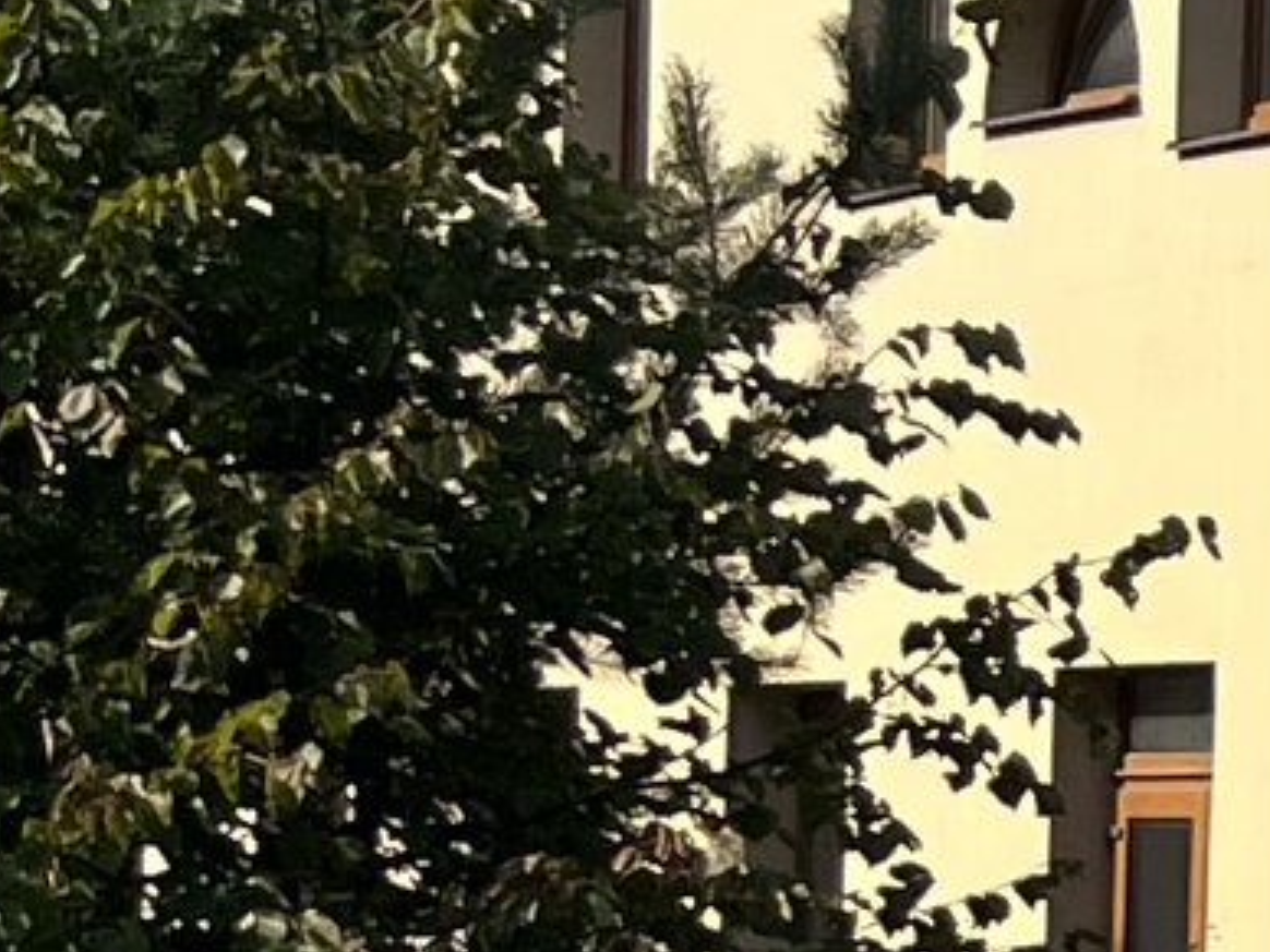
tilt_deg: -1.5
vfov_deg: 7.6
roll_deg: -1.3
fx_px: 7081
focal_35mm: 193
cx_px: 3987
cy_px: 1086
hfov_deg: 8.4
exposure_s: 1/2755
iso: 50
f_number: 1.6
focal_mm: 5.1
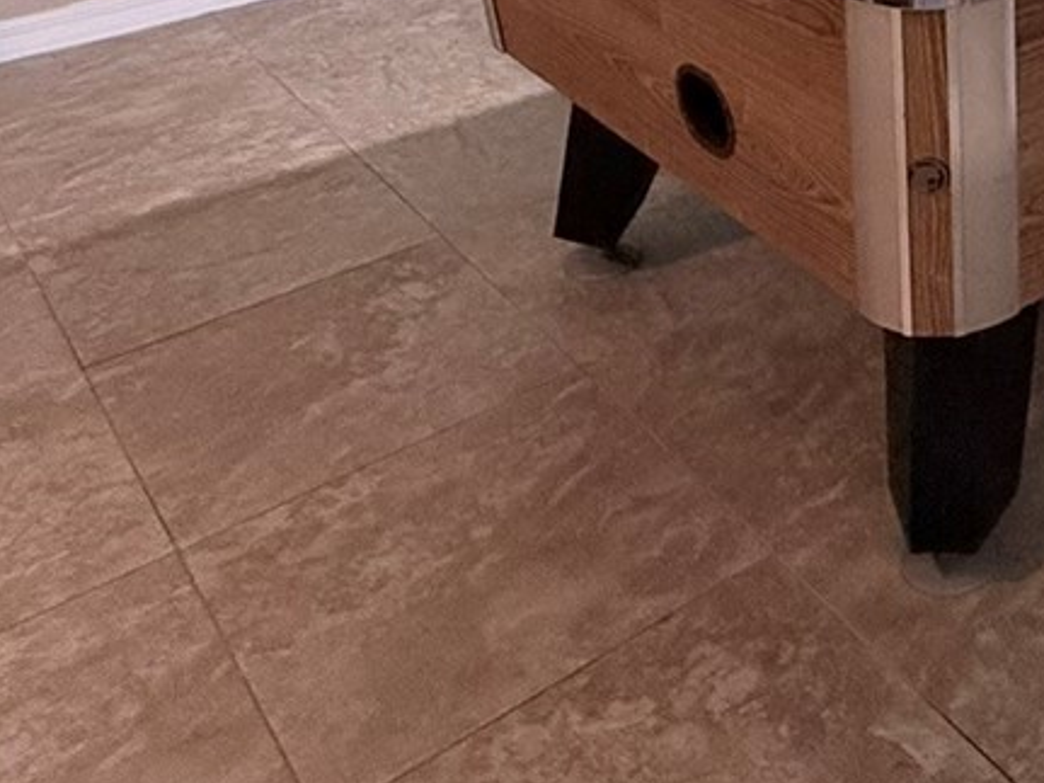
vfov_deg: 20.9
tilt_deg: -0.9
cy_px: -562
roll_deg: -0.4
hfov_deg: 32.5
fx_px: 1568
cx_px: 1138
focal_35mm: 52
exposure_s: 1/120
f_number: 2.2
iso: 320
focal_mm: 2.22
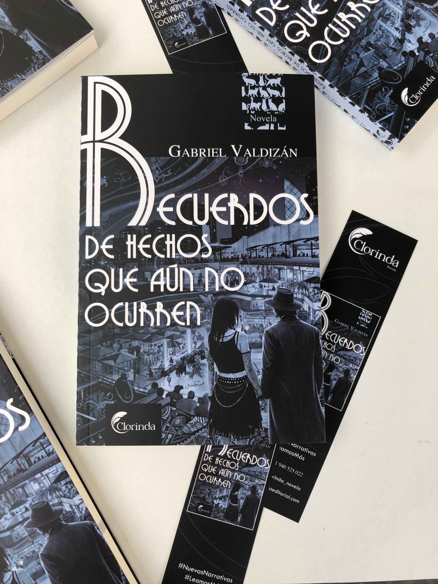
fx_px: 472
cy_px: 292
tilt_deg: -83.0
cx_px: 219
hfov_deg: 49.7
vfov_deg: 63.4
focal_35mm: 28
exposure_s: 1/302
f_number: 1.8
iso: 20
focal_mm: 4
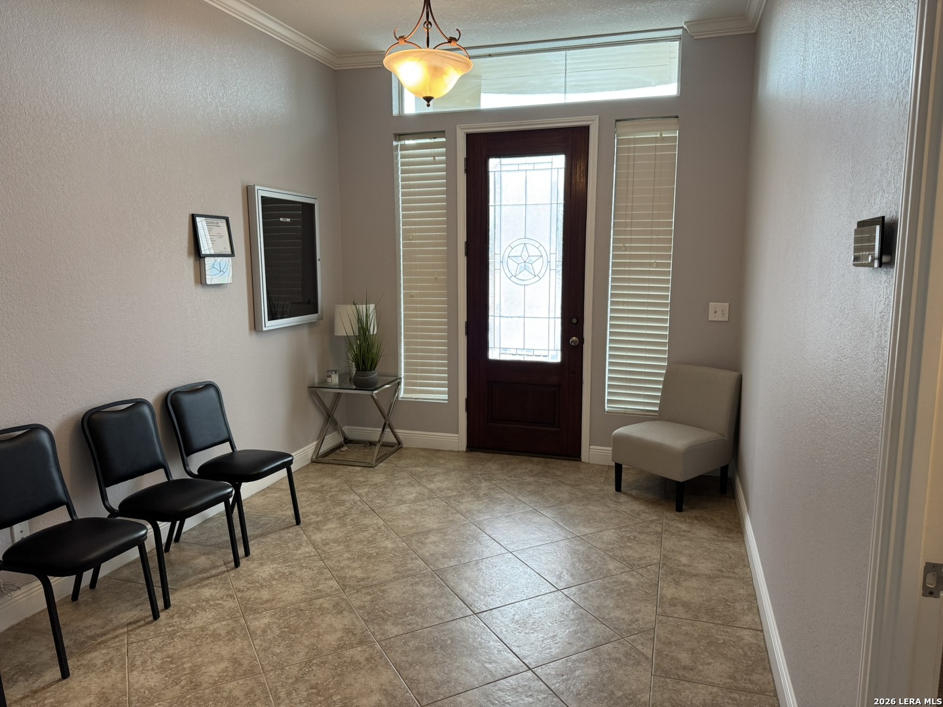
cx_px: 472
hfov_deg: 71.6
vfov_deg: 56.8
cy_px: 354
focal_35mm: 24
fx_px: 654
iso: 200
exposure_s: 1/120
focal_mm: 6.76
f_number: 1.78
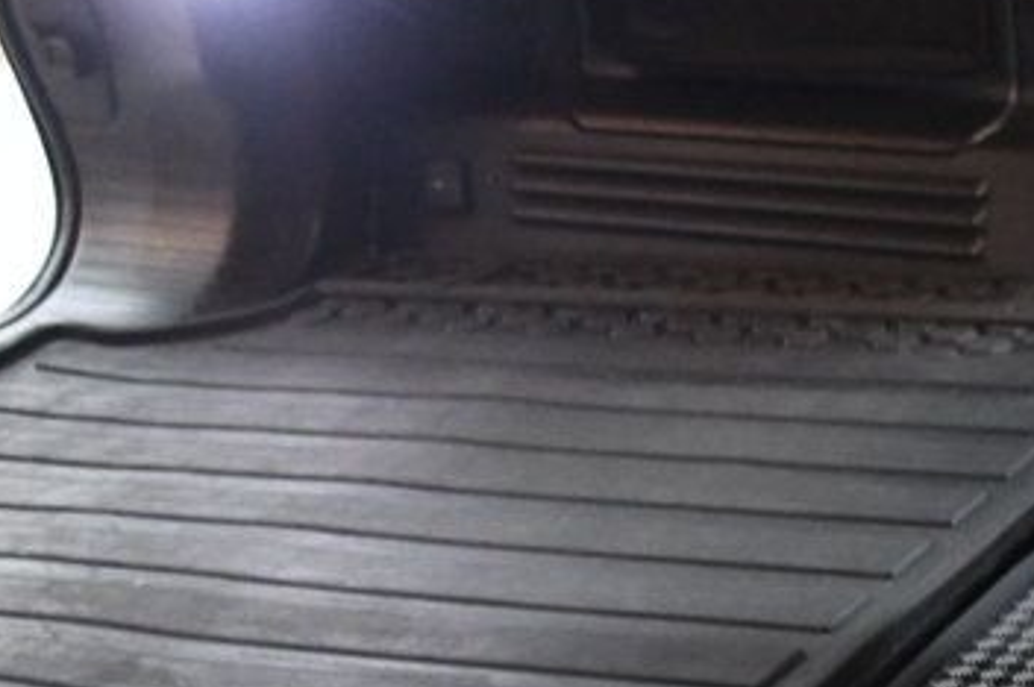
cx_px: 1207
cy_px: 863
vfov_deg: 13.4
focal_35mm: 99
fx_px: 2841
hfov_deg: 19.5
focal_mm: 23
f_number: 3.8
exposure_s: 1/60
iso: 5000
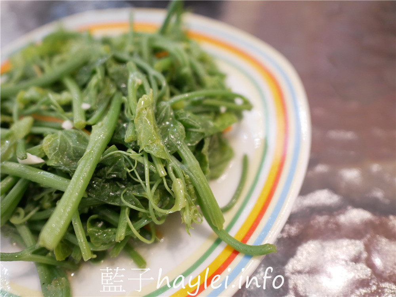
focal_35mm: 30
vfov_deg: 46.8
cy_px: 148
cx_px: 198
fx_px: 343
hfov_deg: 60.0
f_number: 1.7
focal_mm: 15
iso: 800
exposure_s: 1/60
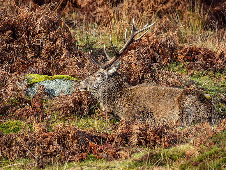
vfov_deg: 2.5
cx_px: 113
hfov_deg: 3.3
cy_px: 85
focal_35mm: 601
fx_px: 3924
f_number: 4
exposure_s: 1/400
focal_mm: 300
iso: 250
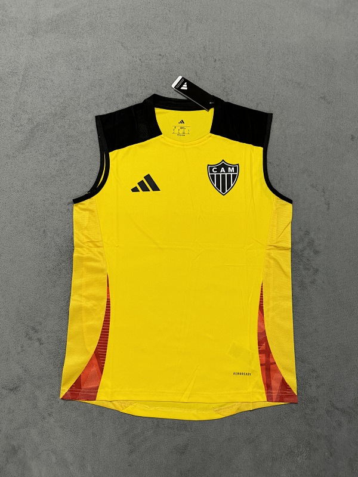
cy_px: 238
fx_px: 331
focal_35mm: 24
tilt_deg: -81.1
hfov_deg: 56.8
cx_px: 179
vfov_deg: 71.6
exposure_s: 1/100
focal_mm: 6.76
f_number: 1.78
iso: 200
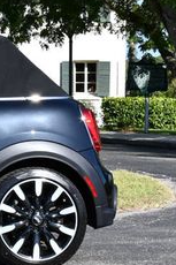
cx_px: -190
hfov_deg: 8.3
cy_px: 104
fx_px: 1146
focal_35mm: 156
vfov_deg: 13.2
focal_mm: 28
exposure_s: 1/250
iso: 160
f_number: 8
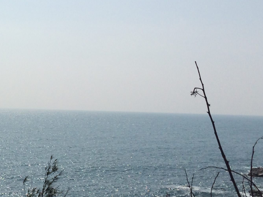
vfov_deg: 20.7
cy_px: 98
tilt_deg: +0.5
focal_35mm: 71
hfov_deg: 25.4
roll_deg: -2.0
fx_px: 539
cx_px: -29
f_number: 2.2
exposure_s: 1/10309
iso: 32
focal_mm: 4.15
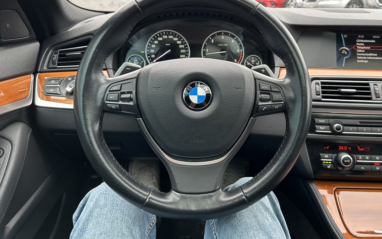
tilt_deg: -18.2
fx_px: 312
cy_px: 87
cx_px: 224
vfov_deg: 41.5
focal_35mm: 30
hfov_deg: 62.5
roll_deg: +0.5
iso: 200
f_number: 1.78
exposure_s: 1/56
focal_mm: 6.86
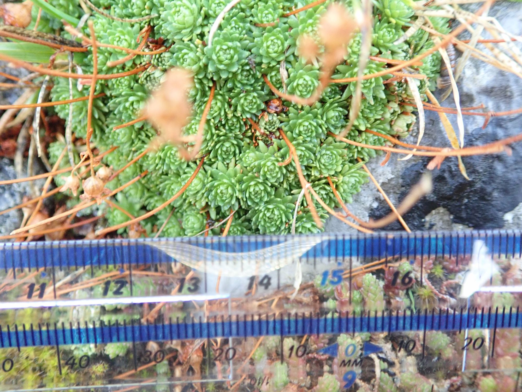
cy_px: 196
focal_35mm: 30
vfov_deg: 46.8
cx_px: 261
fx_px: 452
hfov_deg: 60.0
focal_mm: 5.5
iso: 800
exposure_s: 1/50
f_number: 2.3
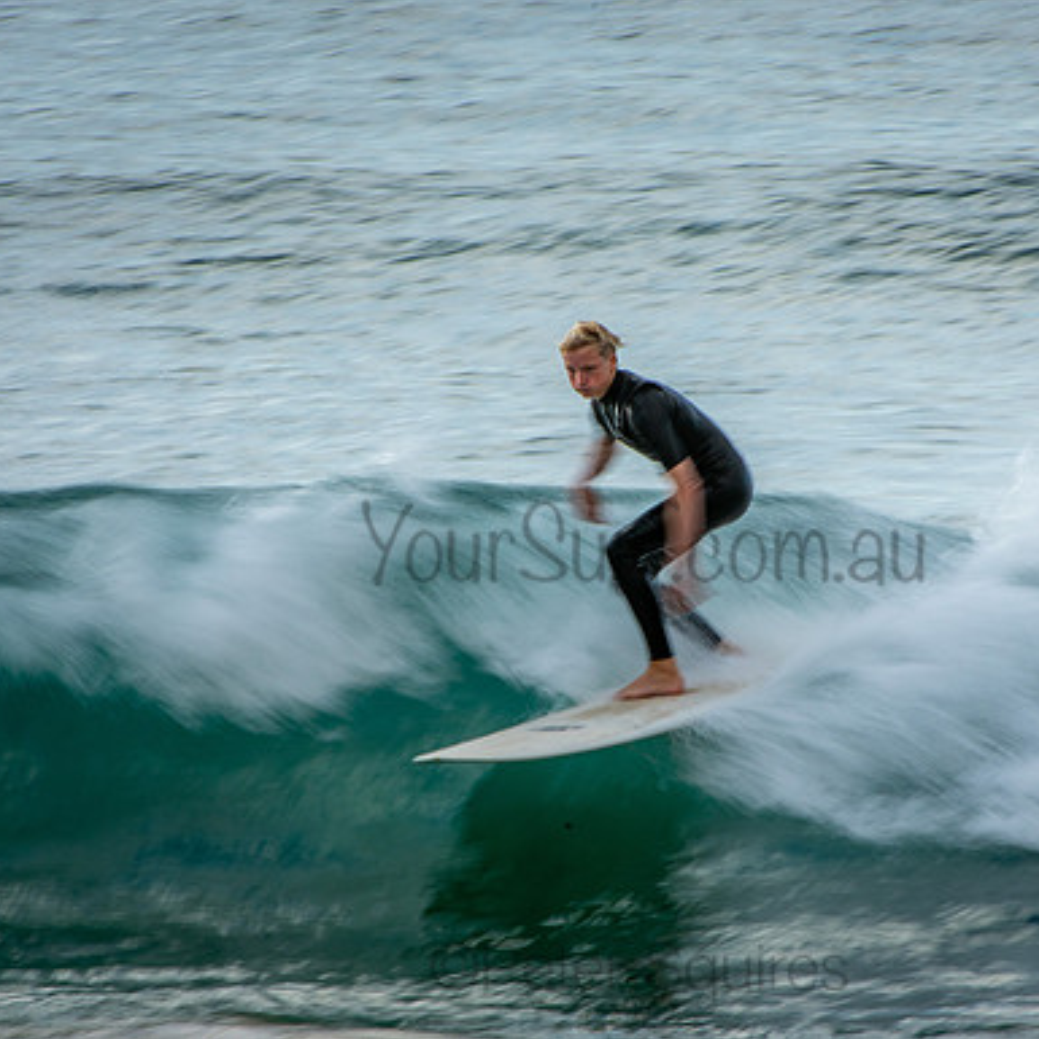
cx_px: 640
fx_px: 26114
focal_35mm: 769
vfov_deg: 2.3
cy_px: 520
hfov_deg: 2.3
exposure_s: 1/20
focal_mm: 400
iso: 100
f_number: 22
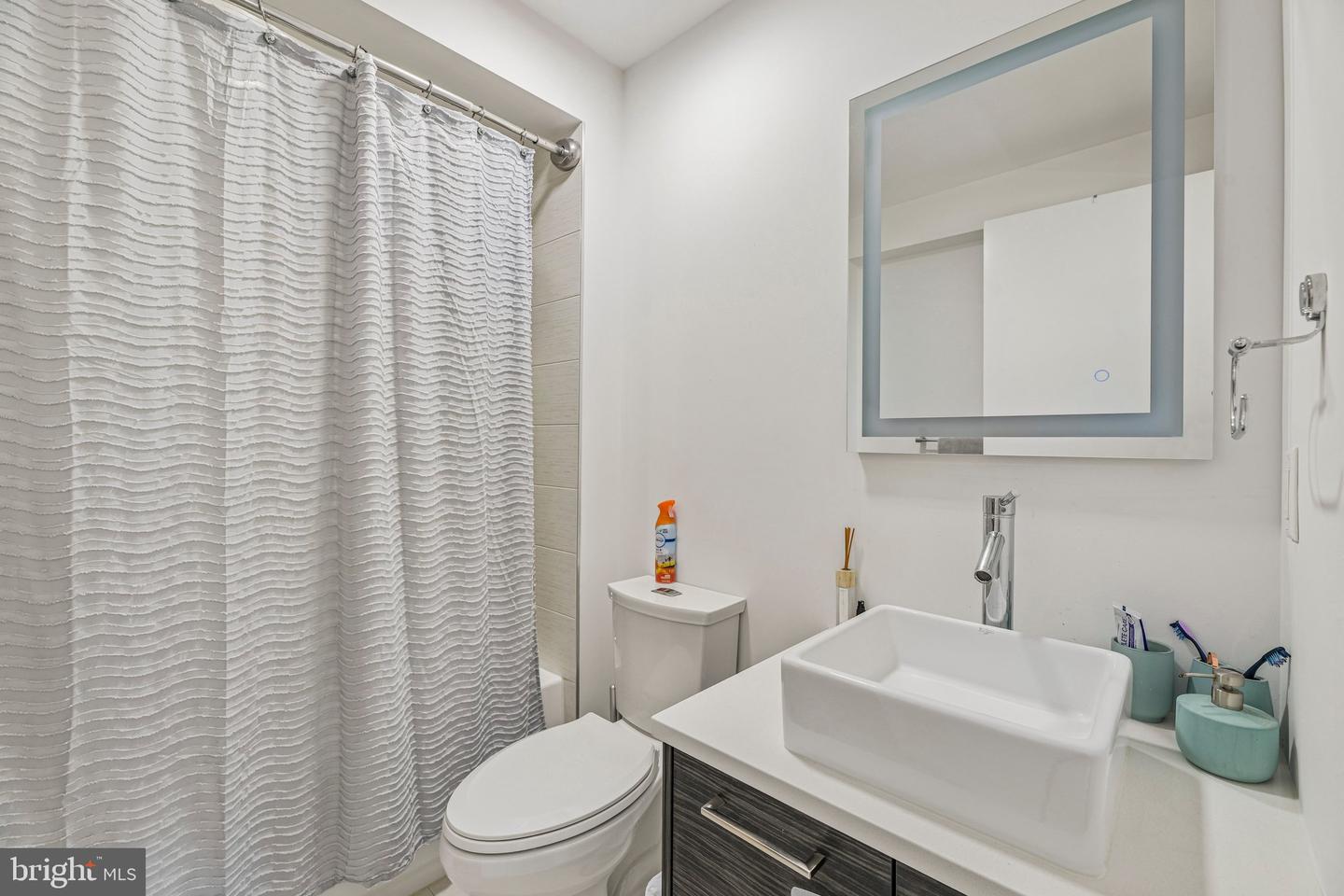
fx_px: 523
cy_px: 448
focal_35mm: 14
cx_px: 672
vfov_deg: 81.2
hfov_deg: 104.3
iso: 100
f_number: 8
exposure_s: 1/8
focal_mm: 14
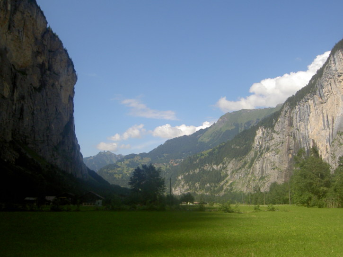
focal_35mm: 34
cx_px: 172
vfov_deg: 41.8
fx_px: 337
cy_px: 128
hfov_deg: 54.0
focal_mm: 5.6
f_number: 4.7
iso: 50
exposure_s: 1/400
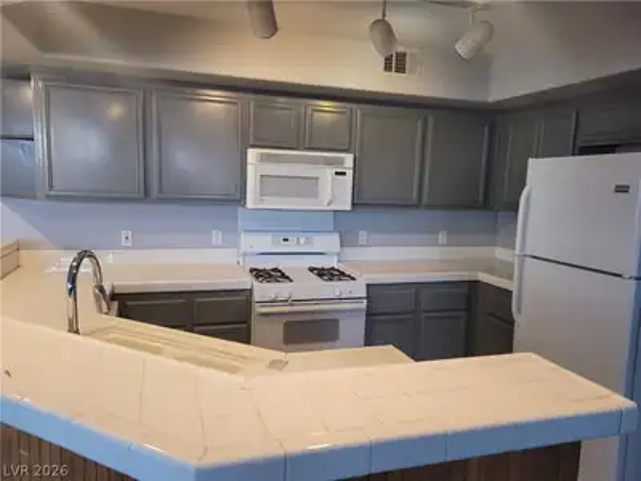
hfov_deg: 67.3
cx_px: 320
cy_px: 240
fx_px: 481
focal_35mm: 26
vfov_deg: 53.1
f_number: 1.8
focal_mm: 5.4
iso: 320
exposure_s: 1/120
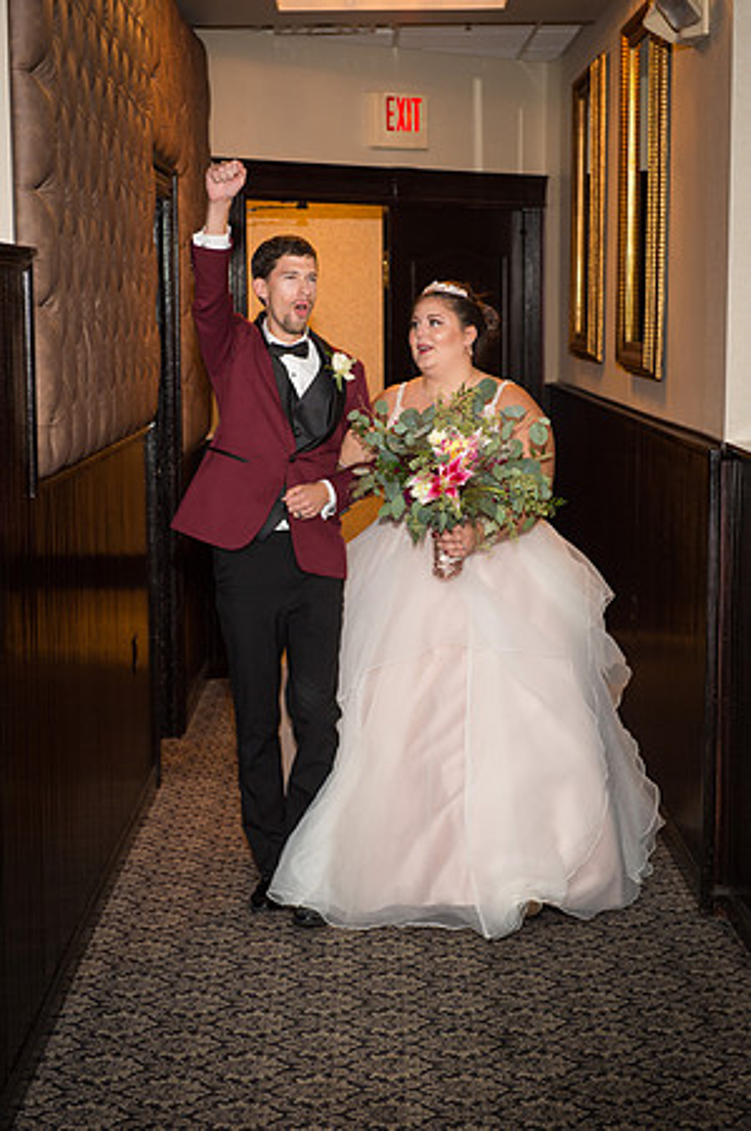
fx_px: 2195
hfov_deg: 19.4
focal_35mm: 70
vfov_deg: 28.9
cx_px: 376
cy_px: 566
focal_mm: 70
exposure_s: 1/60
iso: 800
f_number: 4.8
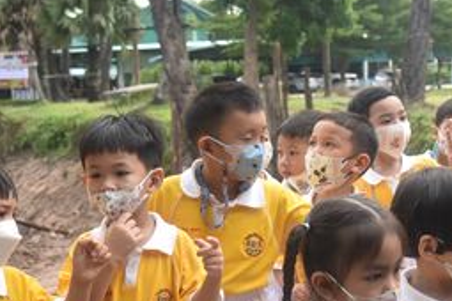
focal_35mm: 80
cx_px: 246
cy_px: 241
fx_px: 1004
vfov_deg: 16.9
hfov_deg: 25.4
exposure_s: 1/1250
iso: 1000
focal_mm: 34
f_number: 4
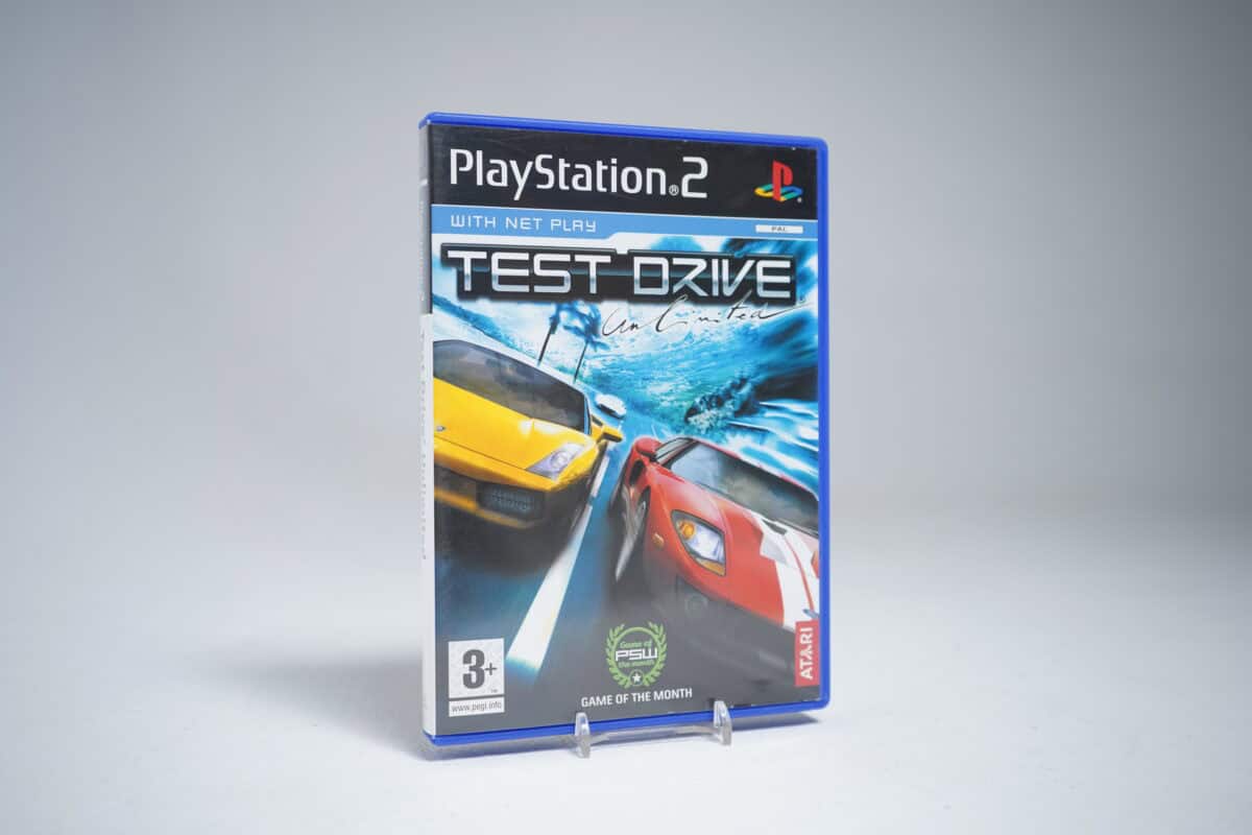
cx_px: 626
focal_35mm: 36
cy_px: 418
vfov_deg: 36.9
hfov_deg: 53.1
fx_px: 1252
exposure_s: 1/40
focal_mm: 36
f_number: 4
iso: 500
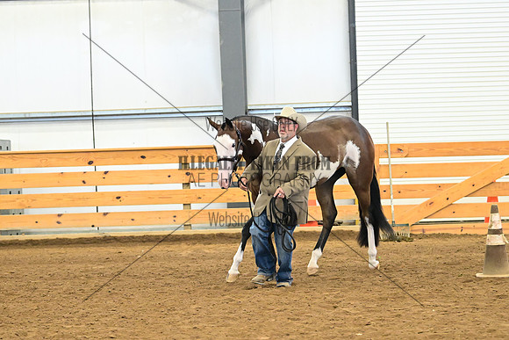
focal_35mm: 142
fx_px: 2008
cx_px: 254
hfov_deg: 14.4
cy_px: 170
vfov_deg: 9.7
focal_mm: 95
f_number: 3.5
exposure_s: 1/404
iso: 6400
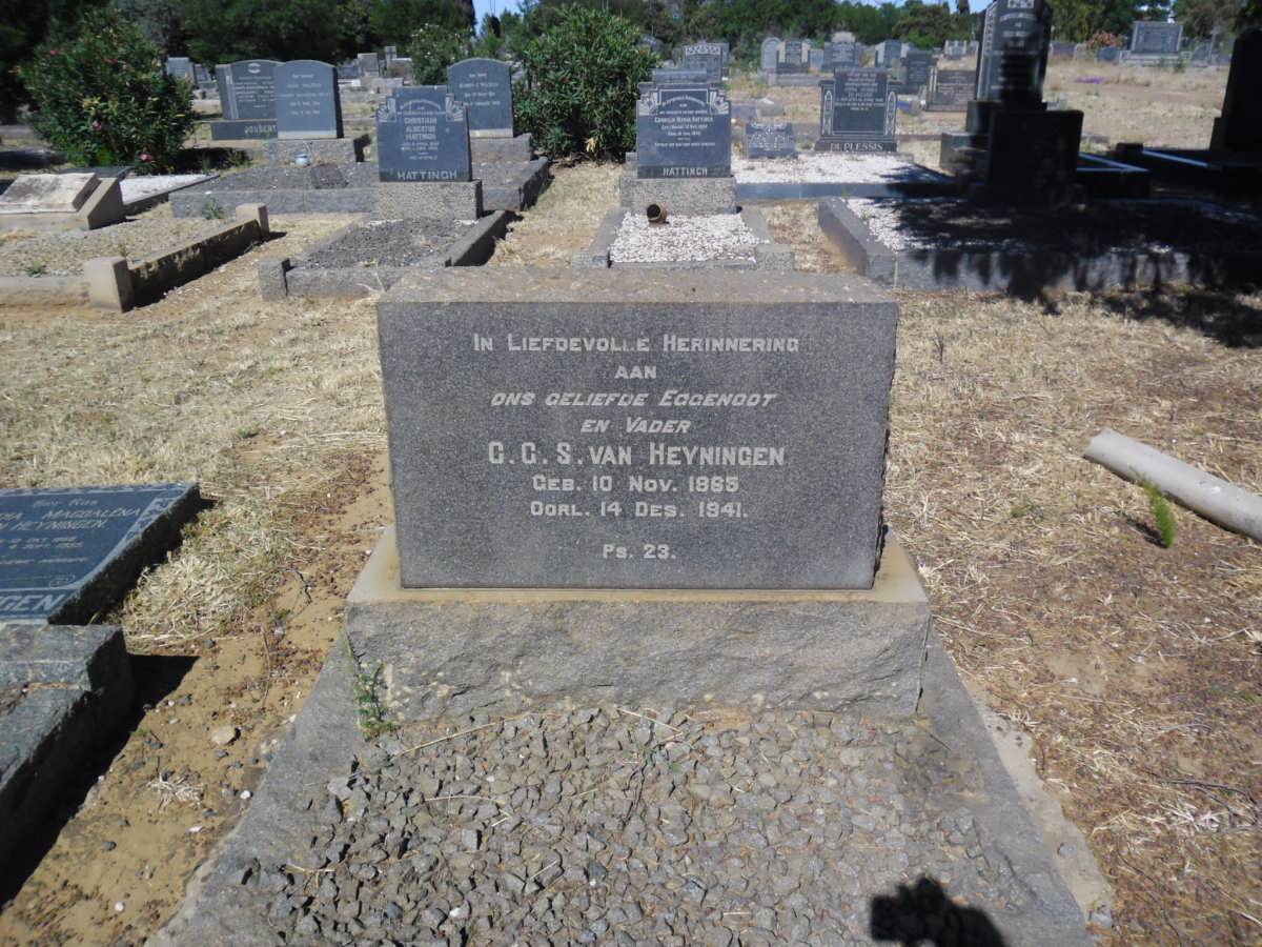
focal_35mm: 27
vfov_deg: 51.4
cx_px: 631
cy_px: 474
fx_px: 984
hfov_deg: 65.3
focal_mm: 4.9
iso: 80
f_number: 9
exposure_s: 1/250
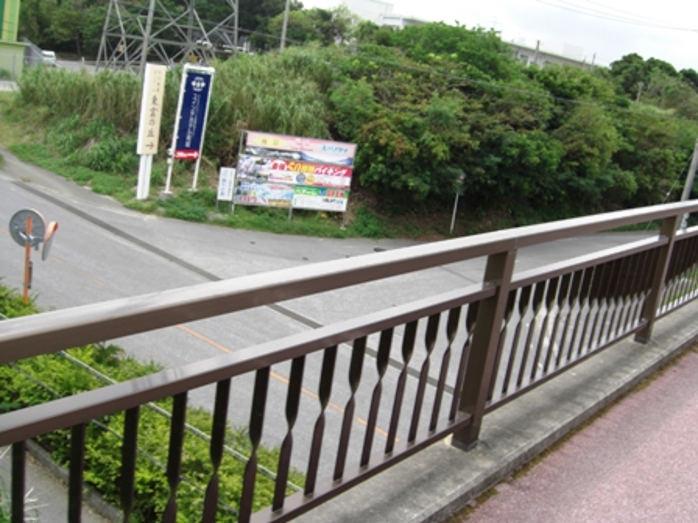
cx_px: 349
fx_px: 766
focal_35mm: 38
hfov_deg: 49.0
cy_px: 262
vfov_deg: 37.7
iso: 80
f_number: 4
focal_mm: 7.9
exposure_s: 1/320
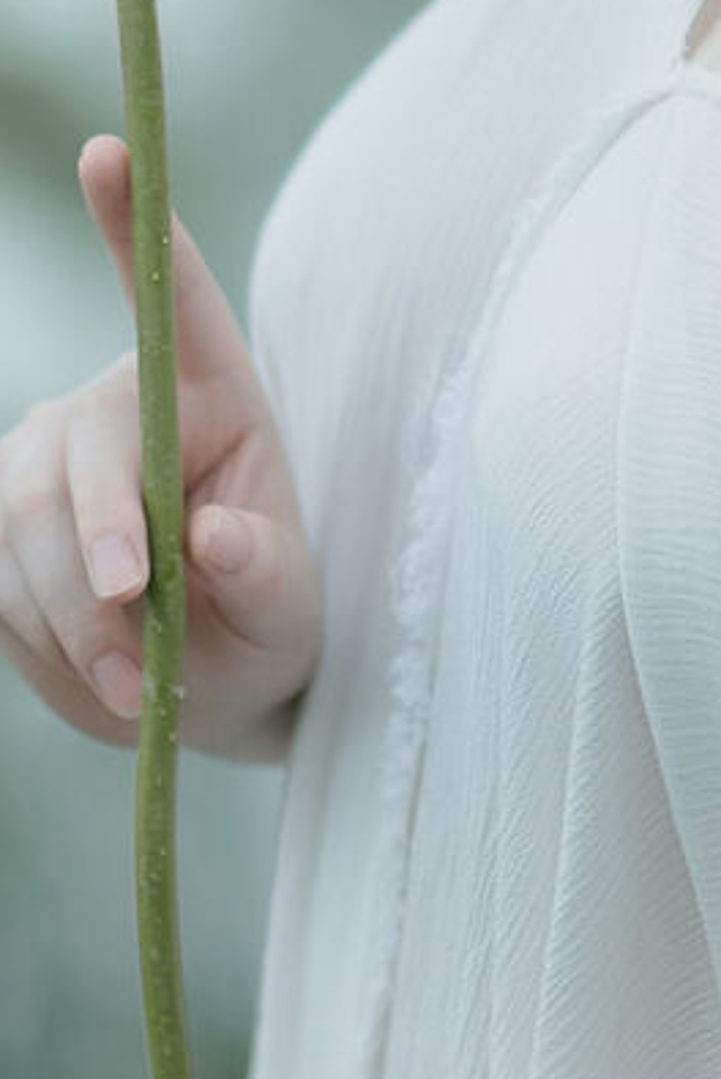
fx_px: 11605
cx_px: 817
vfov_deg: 5.3
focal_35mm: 387
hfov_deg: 3.6
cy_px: -183
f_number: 1.8
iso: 100
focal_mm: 85
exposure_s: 1/1250
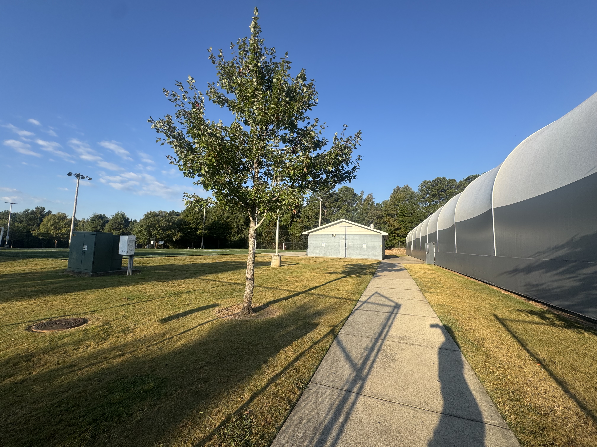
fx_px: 241
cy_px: 224
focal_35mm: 14
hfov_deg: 102.1
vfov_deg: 85.7
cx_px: 298
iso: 50
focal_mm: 2.22
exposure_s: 1/1078
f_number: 2.2
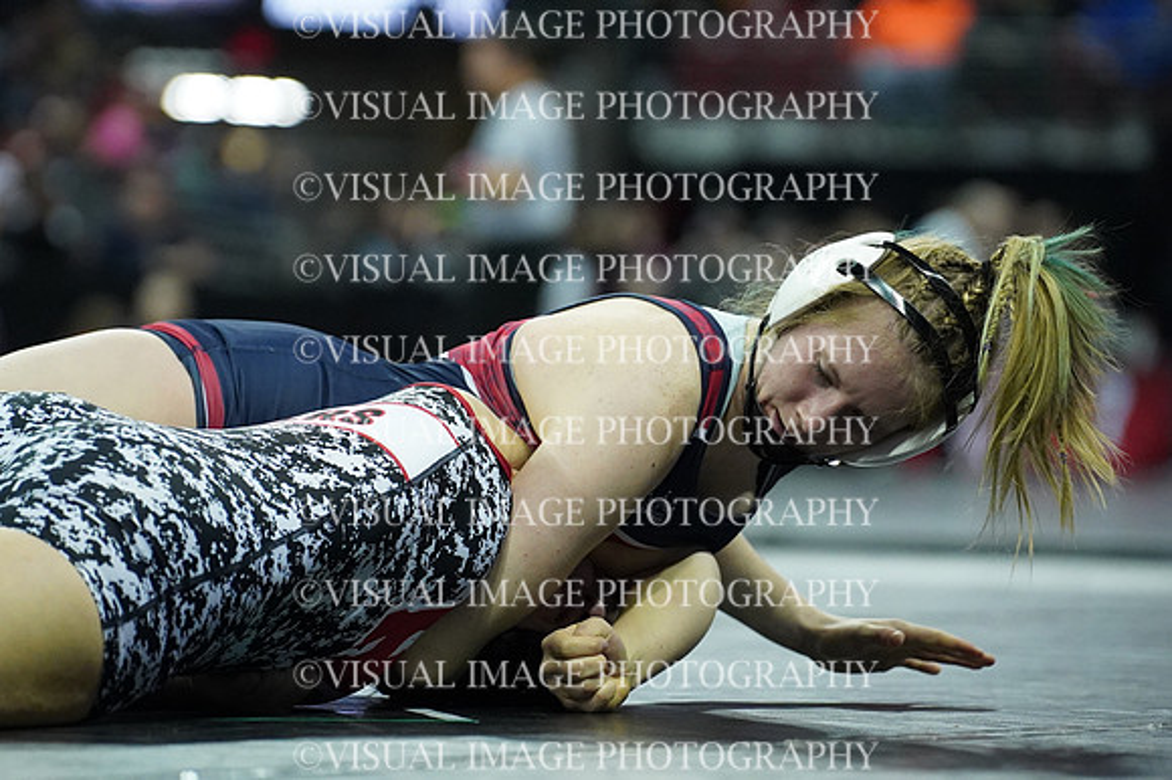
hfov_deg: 9.2
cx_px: 586
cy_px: 390
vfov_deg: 6.1
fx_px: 7321
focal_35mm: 225
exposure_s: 1/1250
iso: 6400
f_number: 2.8
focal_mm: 150
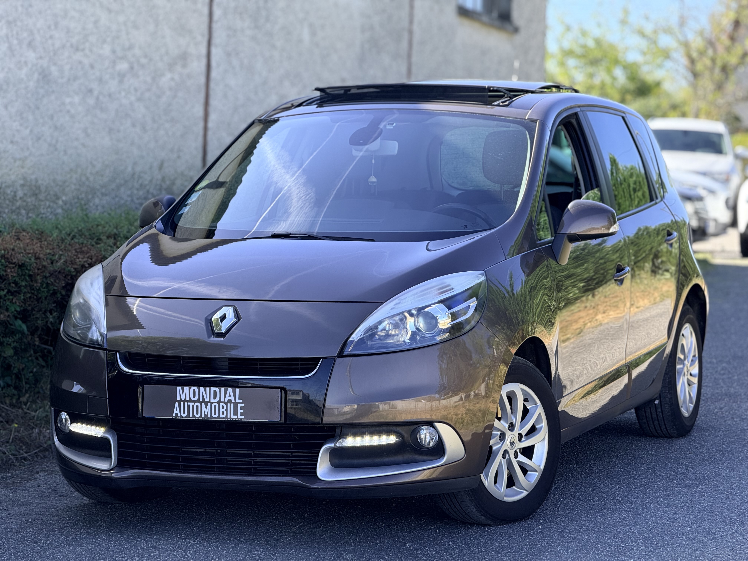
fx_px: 2593
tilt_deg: -0.4
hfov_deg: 16.4
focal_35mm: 120
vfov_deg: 12.3
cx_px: 374
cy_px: 280
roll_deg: -1.7
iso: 64
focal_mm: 15.66
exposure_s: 1/358
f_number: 2.8
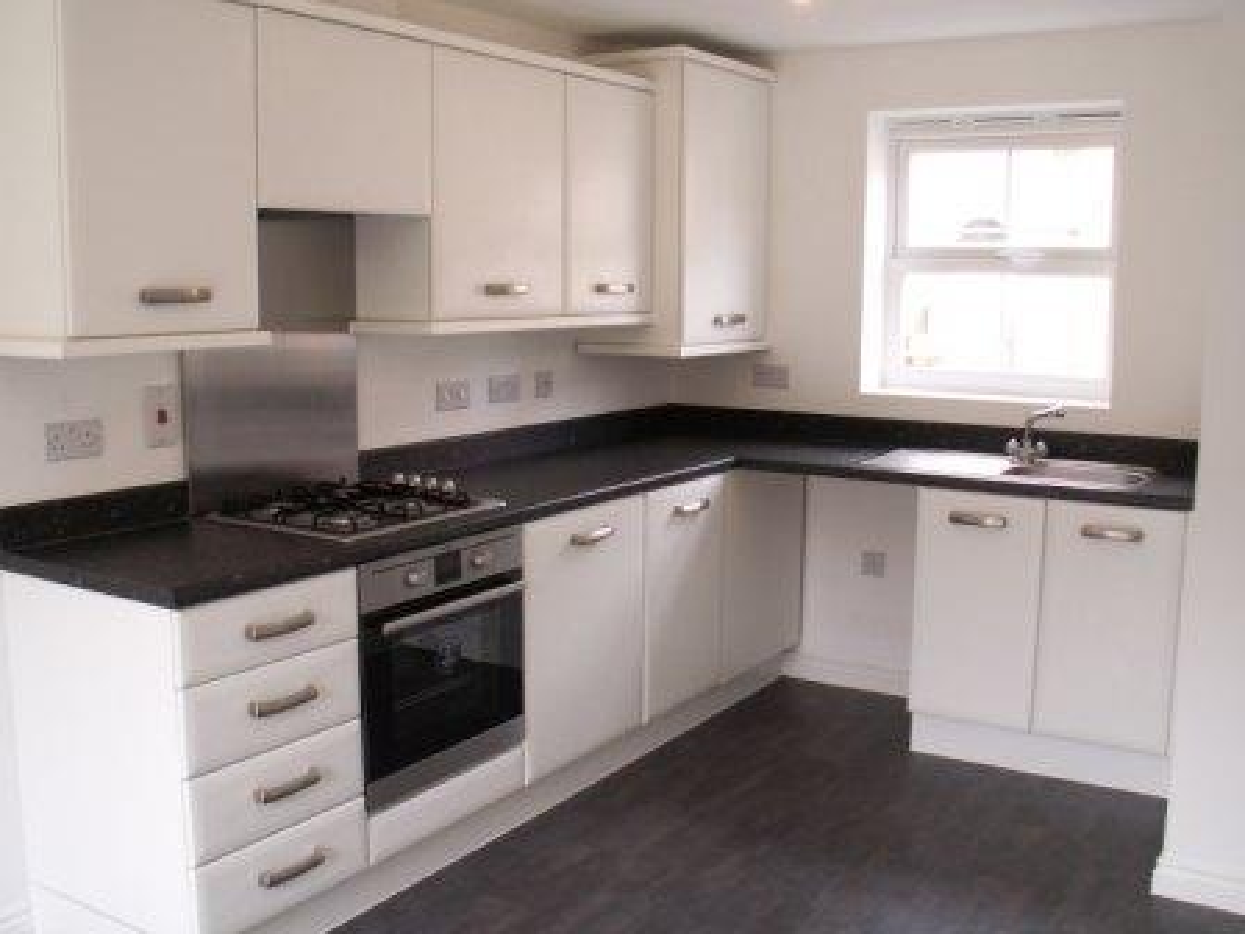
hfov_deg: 52.6
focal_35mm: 35
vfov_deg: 40.7
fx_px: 1259
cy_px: 467
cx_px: 622
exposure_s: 1/40
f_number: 2.8
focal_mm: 5.86
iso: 50
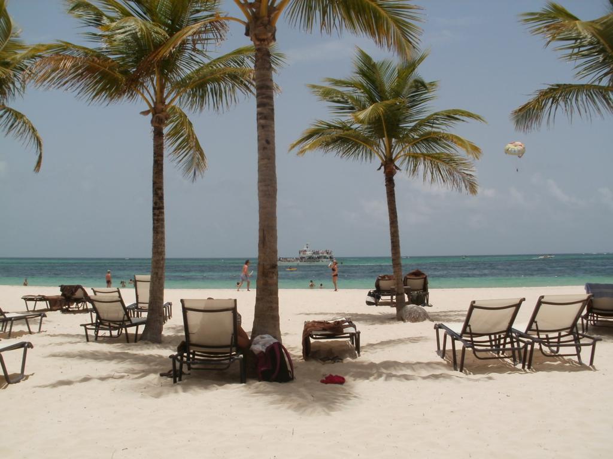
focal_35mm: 36
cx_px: 306
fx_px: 638
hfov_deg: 51.4
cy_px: 230
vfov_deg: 39.7
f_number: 5.6
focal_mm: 6.3
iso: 100
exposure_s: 1/1250
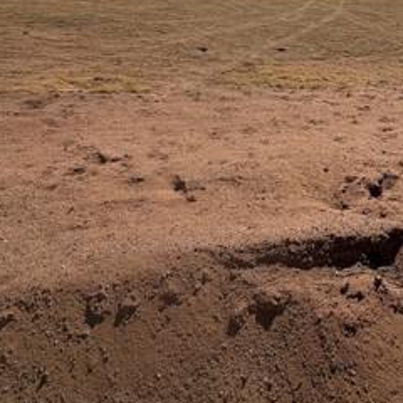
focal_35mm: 33
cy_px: -15
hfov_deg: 46.2
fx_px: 435
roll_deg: -1.9
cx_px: 343
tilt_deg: -0.2
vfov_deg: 41.9
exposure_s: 1/1961
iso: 25
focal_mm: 2.22
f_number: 2.2
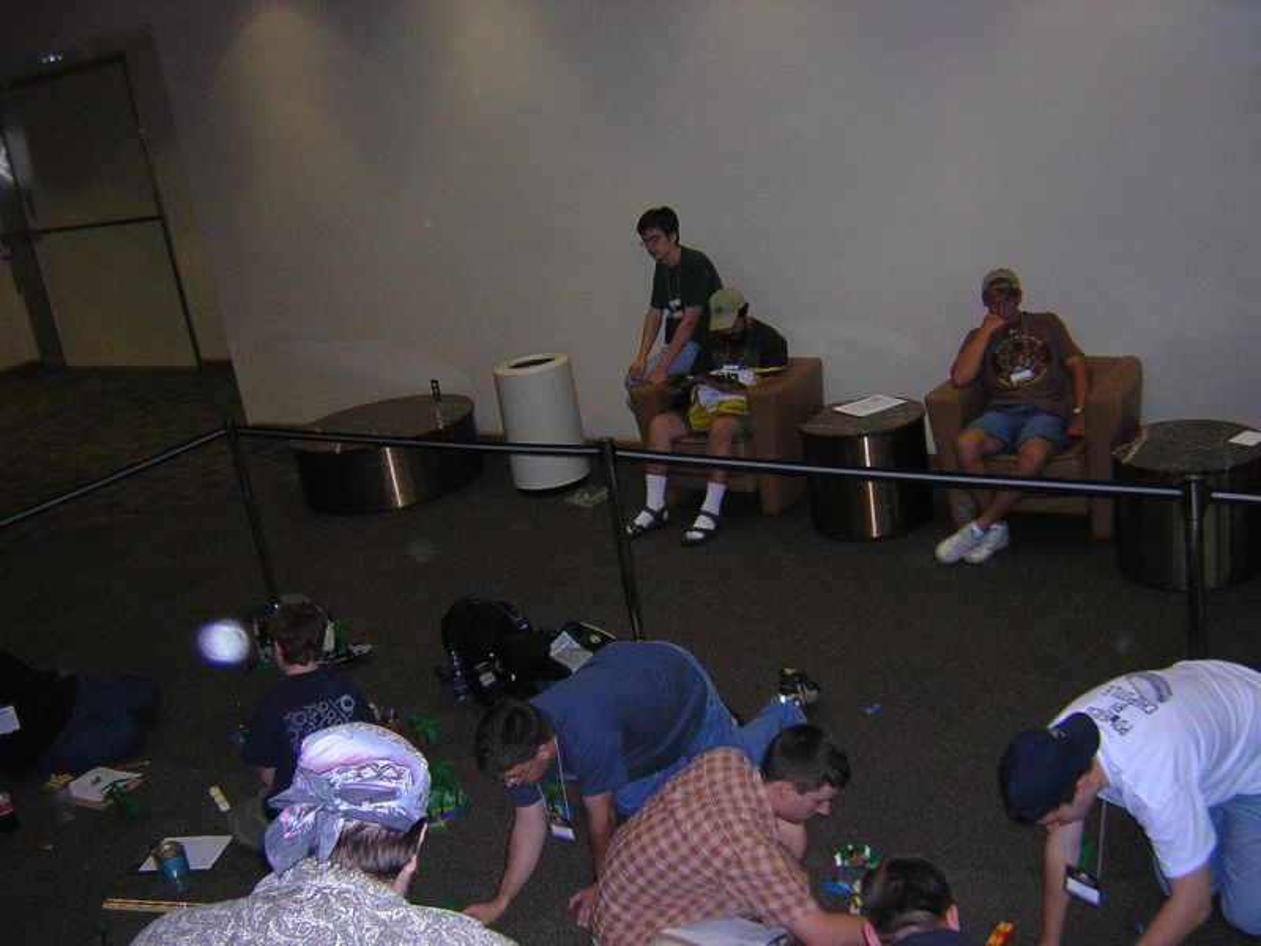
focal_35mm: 36
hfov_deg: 51.4
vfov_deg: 39.7
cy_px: 473
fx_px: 1311
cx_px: 630
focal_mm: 4.7
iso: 400
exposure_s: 1/60.1
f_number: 2.6
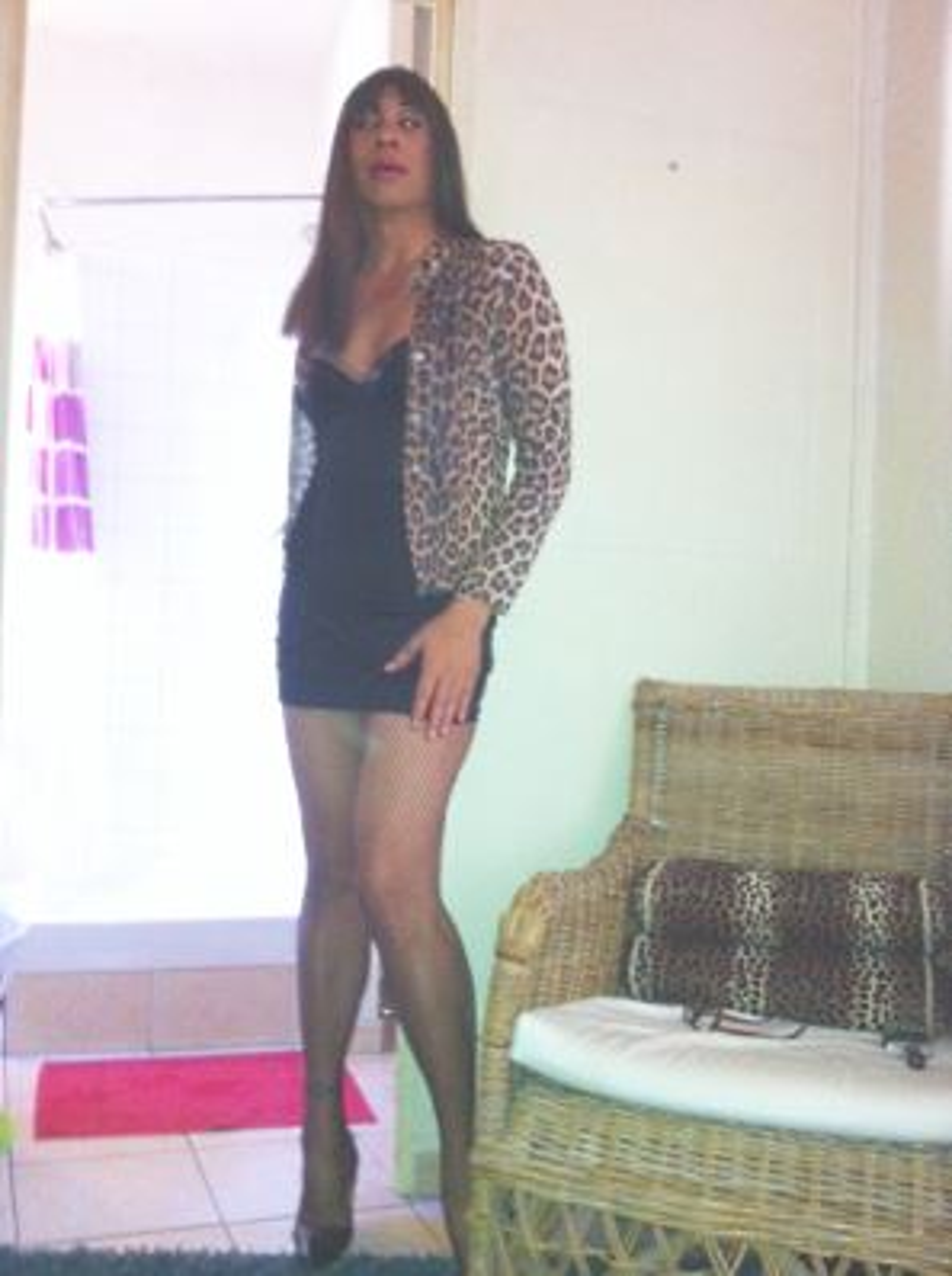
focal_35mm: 35
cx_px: 476
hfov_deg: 40.6
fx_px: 1288
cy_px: 638
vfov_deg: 52.7
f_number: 2.8
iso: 400
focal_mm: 3.85
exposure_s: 1/15
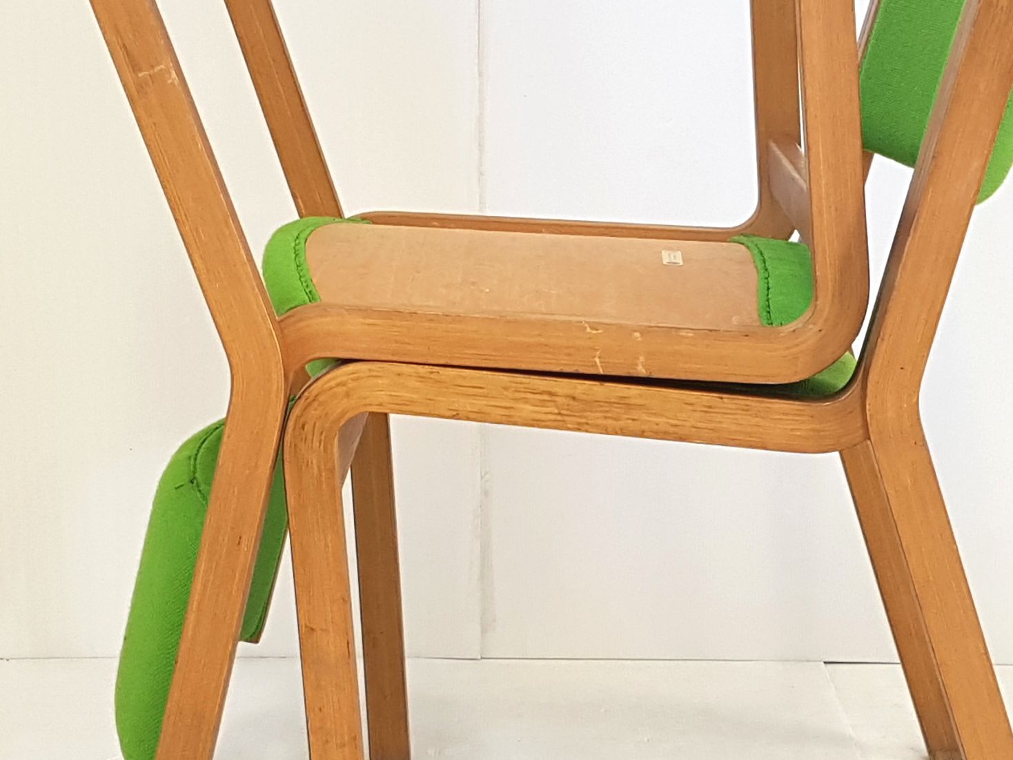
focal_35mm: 51
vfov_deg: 28.5
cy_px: 342
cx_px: 530
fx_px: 1492
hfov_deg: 37.5
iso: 100
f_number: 1.7
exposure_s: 1/50
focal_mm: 4.2
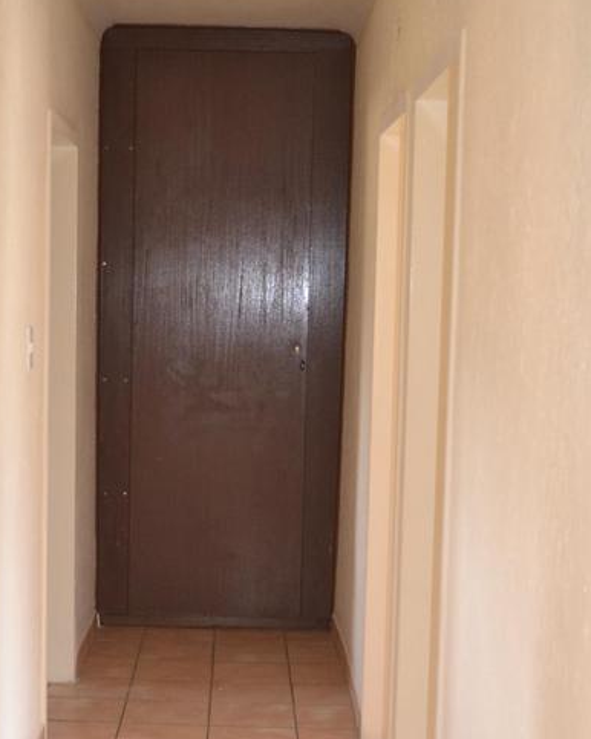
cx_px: 218
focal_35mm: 70
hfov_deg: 21.8
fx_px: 1531
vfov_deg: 27.1
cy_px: 445
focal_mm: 30
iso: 1250
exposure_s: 1/60
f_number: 4.2
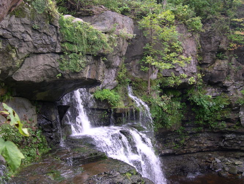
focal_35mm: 38
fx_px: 268
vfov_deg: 37.7
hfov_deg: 49.0
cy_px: 92
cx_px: 122
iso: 100
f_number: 2.8
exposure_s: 1/64.5
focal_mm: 8
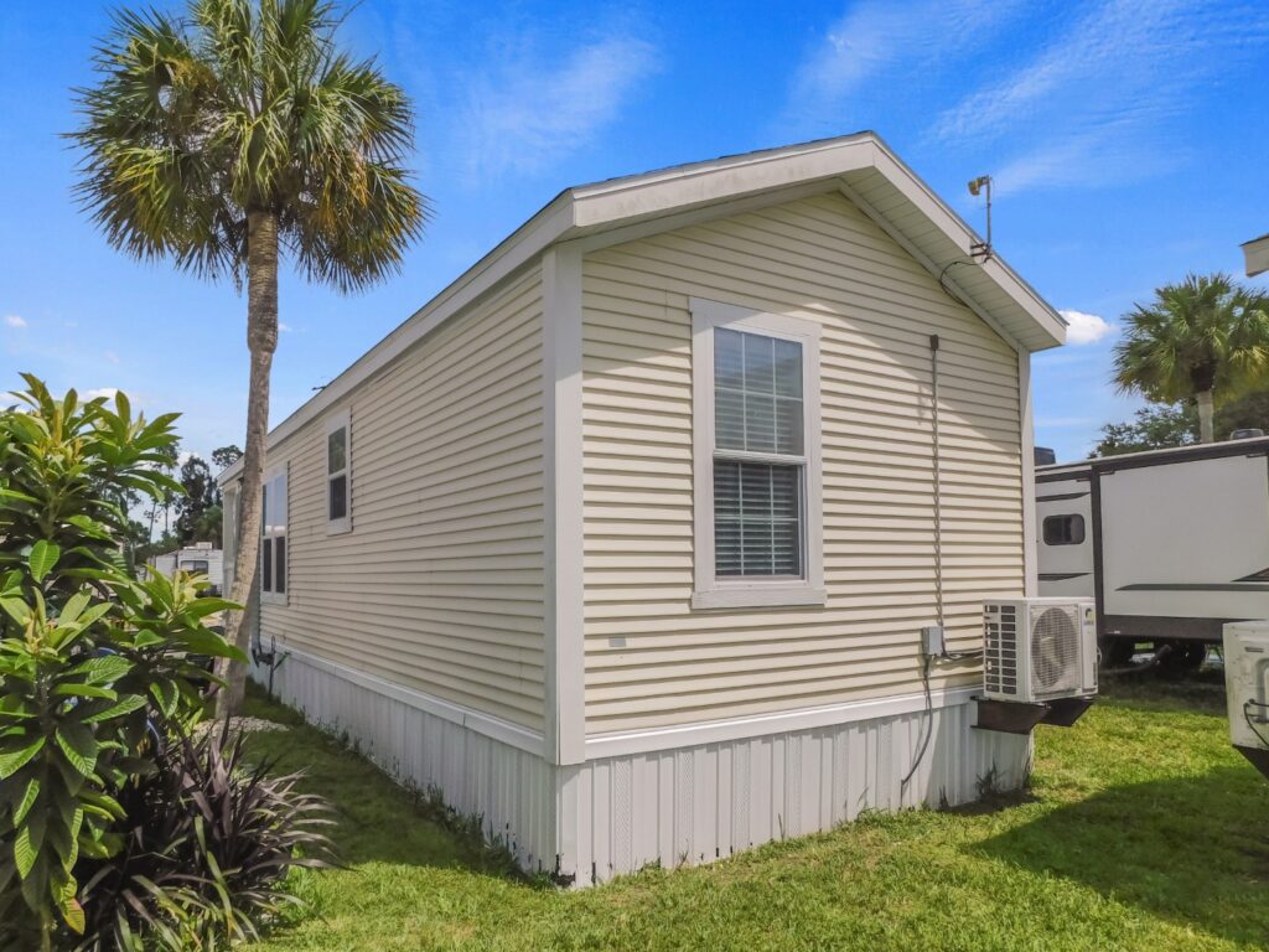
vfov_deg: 58.9
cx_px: 634
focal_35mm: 23
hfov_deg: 73.9
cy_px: 476
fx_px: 843
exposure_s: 1/640
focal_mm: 4
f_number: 6
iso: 125
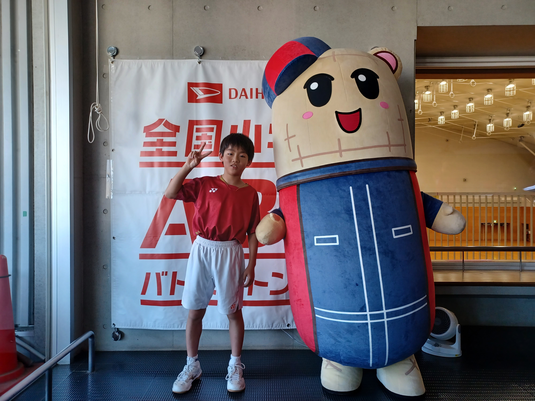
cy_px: 200
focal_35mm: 25
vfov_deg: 54.9
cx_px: 268
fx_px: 386
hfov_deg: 69.4
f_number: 1.8
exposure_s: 1/50
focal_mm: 4.6
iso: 160
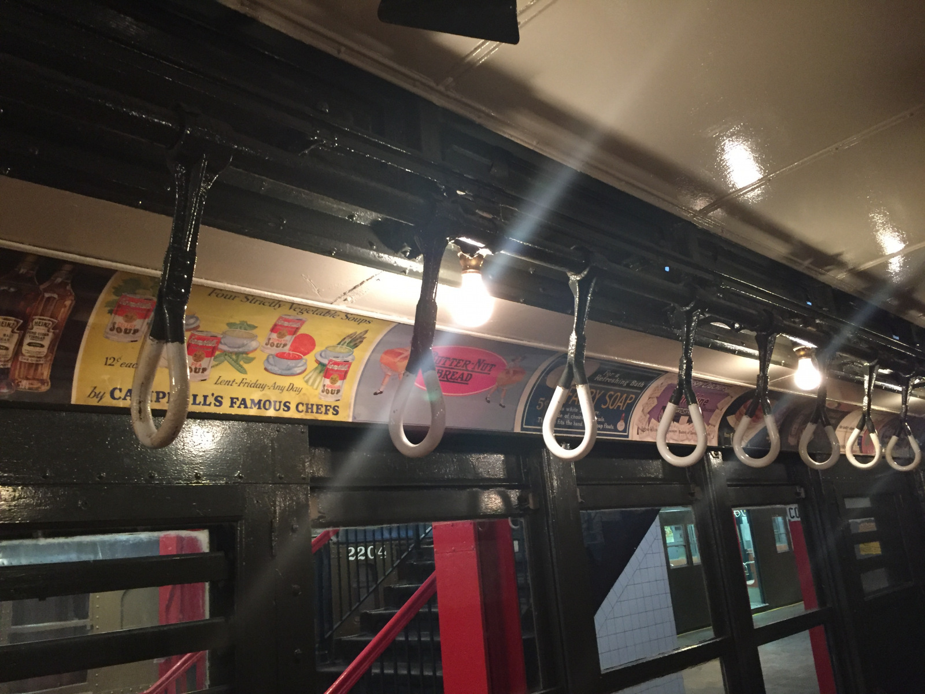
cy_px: 347
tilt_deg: +16.4
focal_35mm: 29
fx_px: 775
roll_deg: +4.6
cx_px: 462
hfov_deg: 61.7
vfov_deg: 48.2
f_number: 2.2
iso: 250
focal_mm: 4.15
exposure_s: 1/24
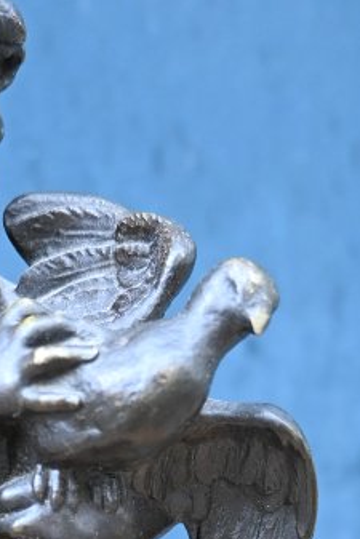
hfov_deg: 11.9
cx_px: 38
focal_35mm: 115
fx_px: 1721
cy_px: 792
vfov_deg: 16.4
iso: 900
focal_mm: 21.5
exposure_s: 1/125
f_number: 3.5
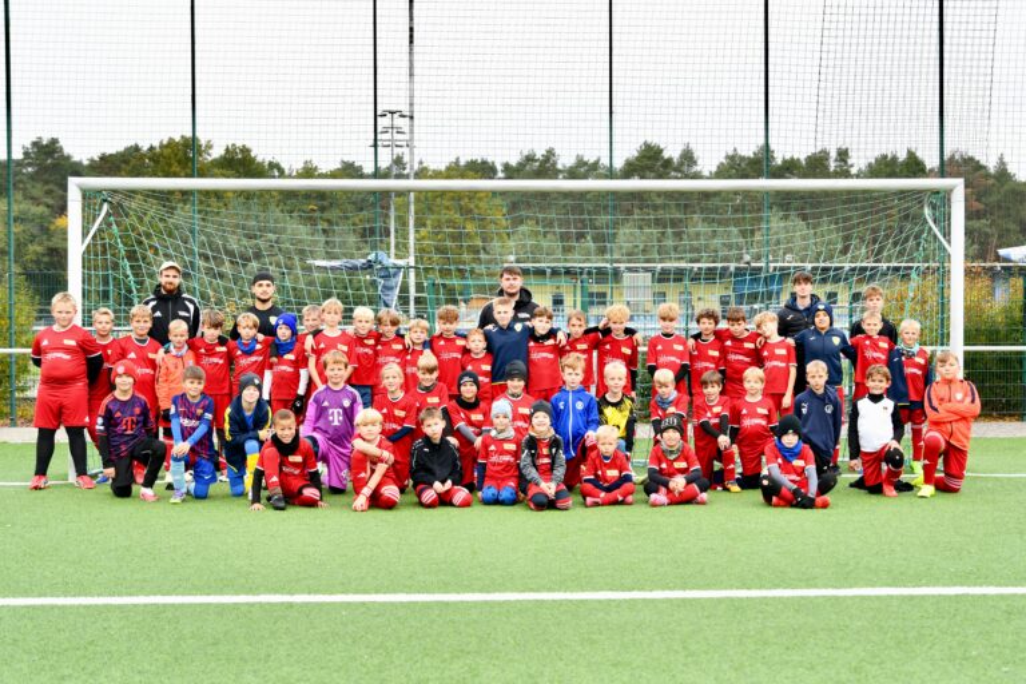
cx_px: 513
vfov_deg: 35.1
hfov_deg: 50.7
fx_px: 1083
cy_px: 342
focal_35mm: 38
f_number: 2.8
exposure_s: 1/1000
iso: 320
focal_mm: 38
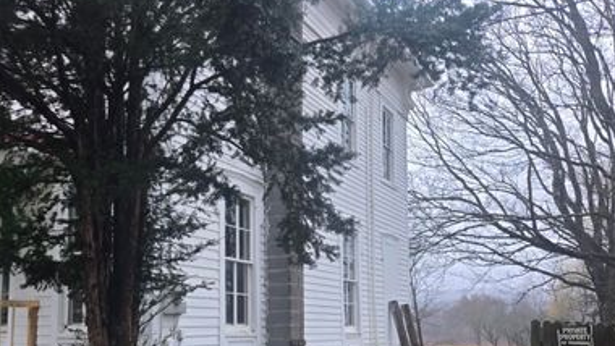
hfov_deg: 59.2
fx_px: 538
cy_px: 282
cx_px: 262
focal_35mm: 33
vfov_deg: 34.5
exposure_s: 1/180
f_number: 1.8
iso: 64
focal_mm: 5.4
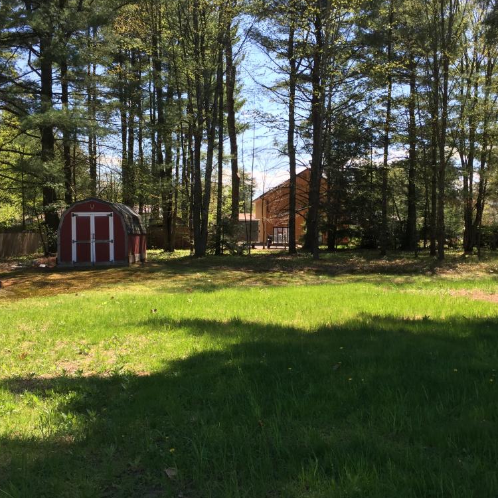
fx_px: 570
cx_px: 288
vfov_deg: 47.2
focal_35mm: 35
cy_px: 246
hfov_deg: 47.1
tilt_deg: -2.8
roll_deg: -0.3
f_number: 2.2
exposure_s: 1/638
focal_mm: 4.15
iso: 32
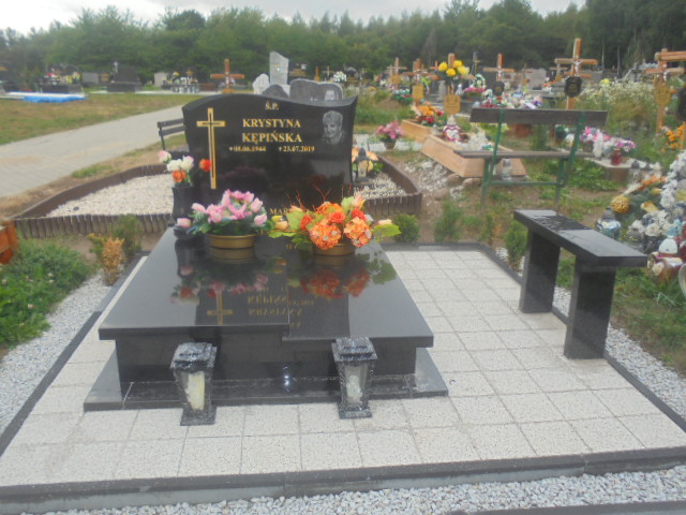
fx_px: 575
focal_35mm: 29
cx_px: 343
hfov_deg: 61.7
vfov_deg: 48.2
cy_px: 258
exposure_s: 1/200
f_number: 3.7
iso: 100
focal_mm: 5.3
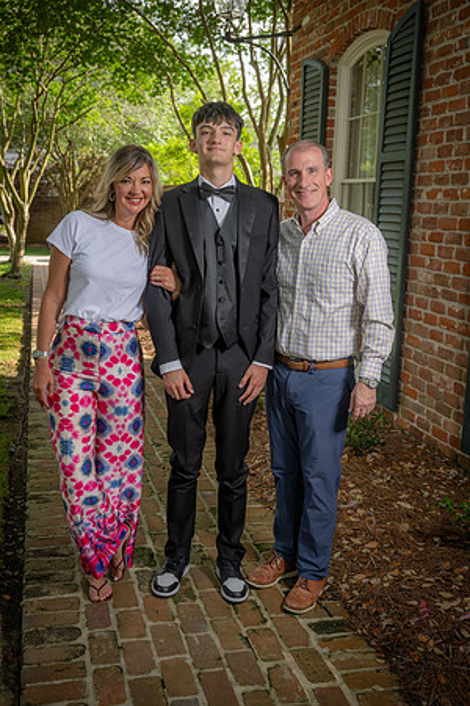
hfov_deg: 34.2
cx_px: 235
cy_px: 353
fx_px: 764
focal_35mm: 39
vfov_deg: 49.6
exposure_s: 1/160
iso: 100
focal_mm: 39
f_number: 5.6
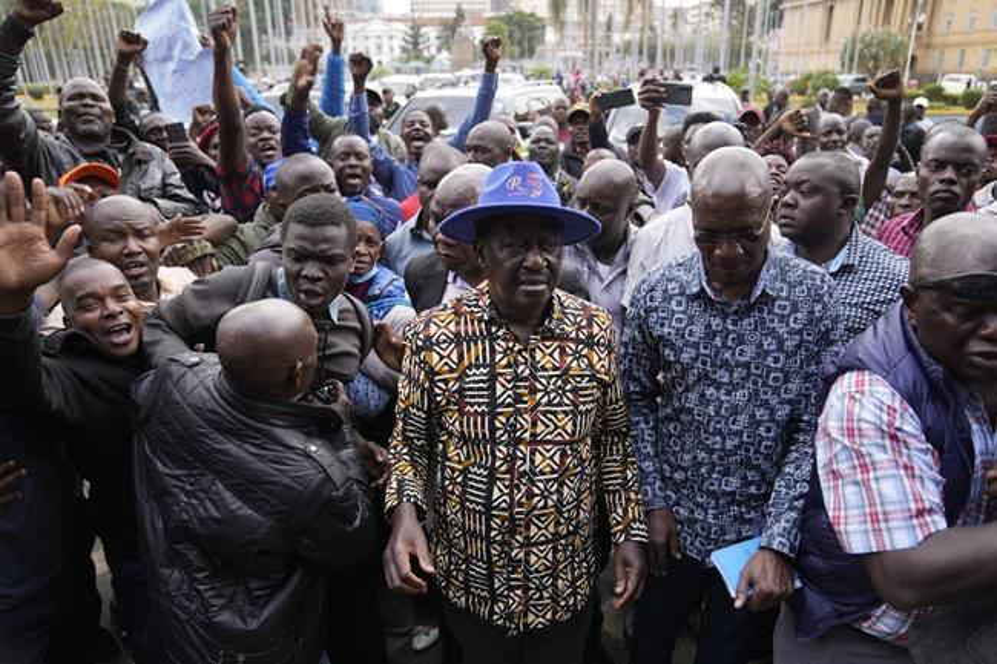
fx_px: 664
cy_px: 332
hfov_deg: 73.8
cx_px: 498
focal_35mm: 24
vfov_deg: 53.1
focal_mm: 24
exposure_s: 1/200
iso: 100
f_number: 2.8
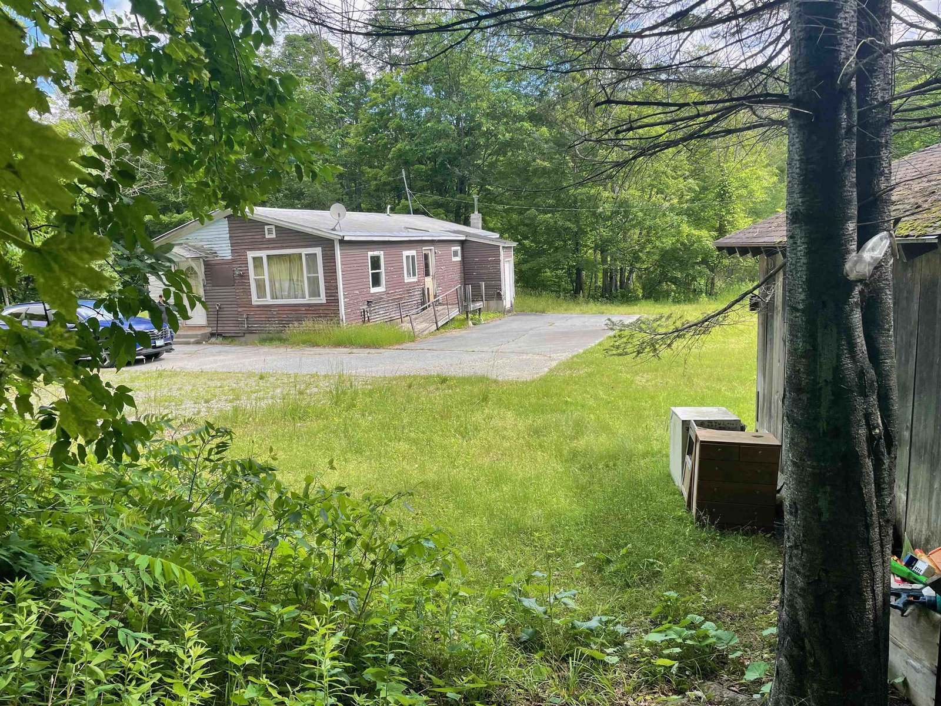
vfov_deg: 53.1
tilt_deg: -7.6
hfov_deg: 67.3
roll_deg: +3.2
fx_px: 707
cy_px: 353
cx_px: 470
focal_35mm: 26
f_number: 1.6
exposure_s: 1/556
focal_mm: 4.2
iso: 32
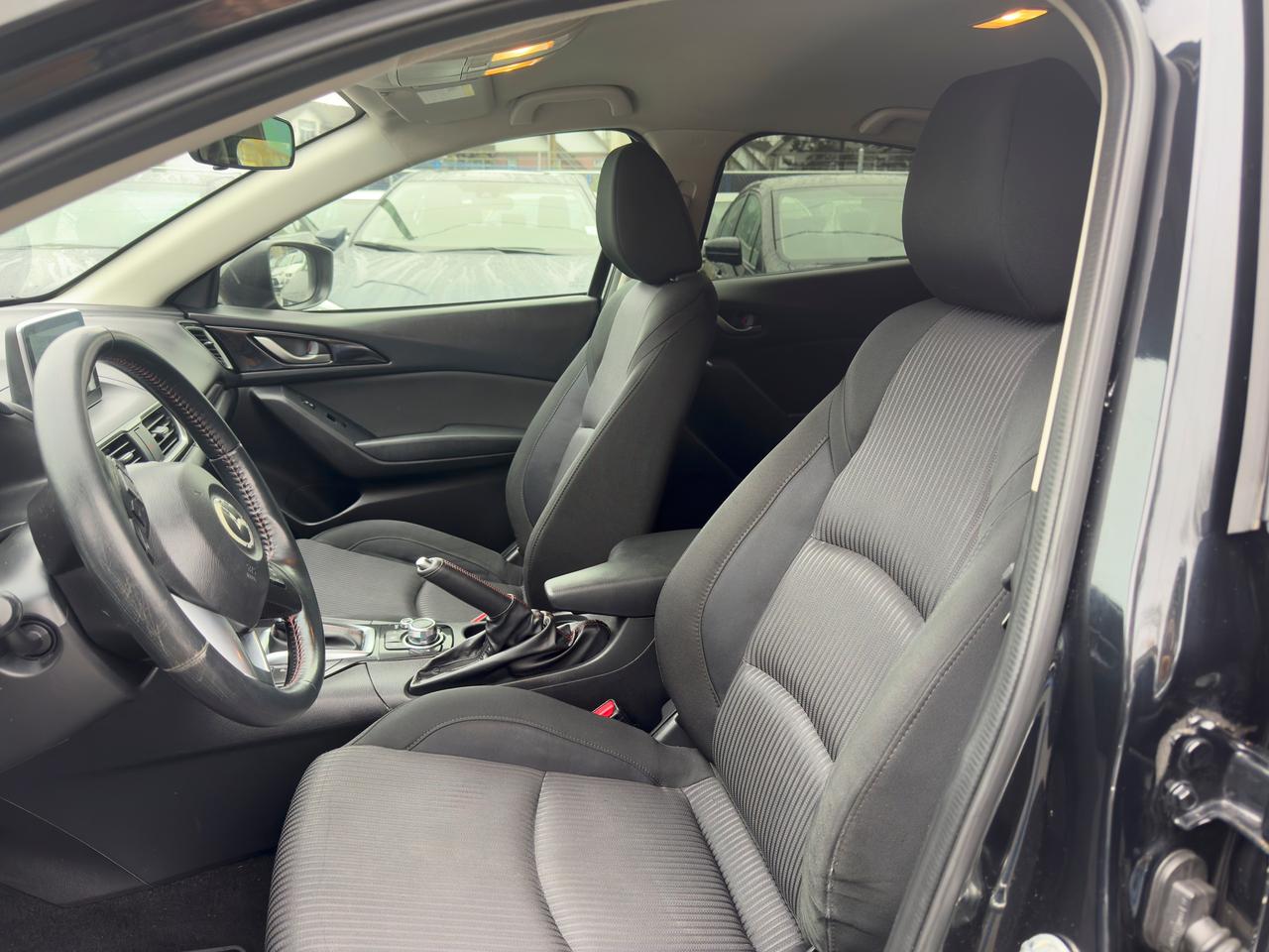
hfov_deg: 71.6
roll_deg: +0.2
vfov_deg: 56.8
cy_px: 476
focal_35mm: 24
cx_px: 634
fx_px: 880
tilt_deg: -17.7
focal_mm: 6.76
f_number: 1.78
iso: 125
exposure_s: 1/65
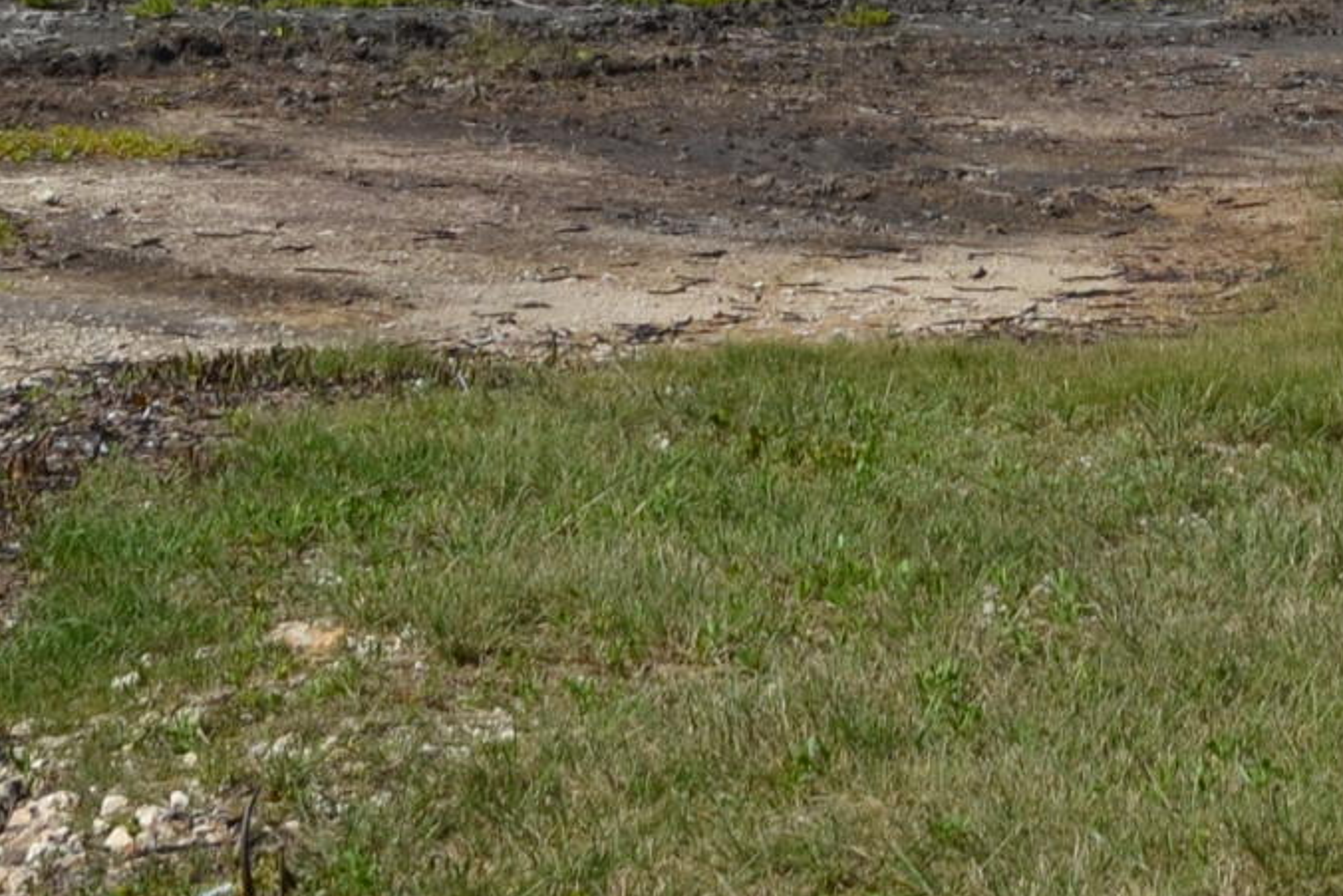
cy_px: -1085
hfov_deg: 11.7
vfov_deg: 7.5
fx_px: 6455
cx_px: 1579
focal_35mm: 173
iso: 100
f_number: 10
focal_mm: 26
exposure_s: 1/400
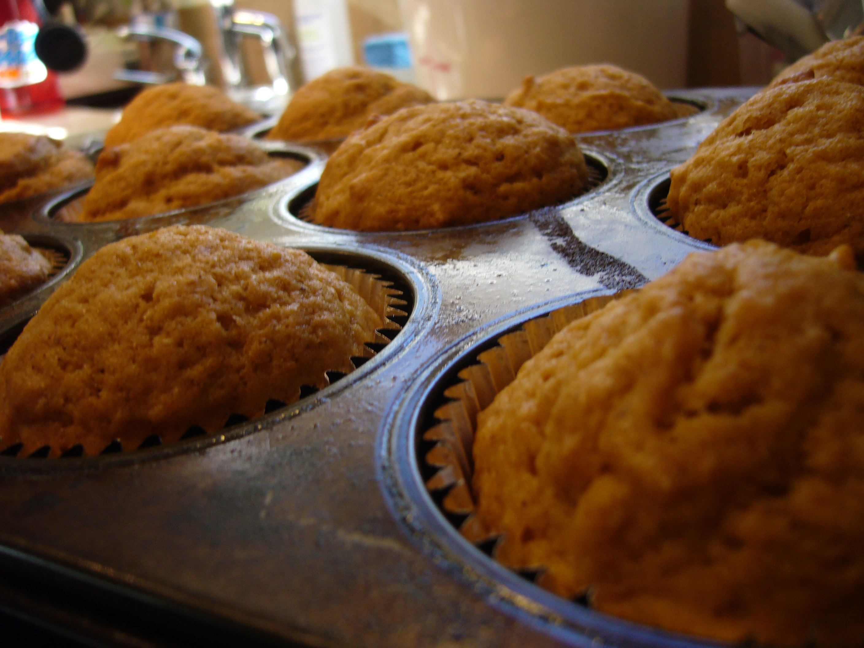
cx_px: 432
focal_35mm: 35
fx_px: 874
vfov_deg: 40.7
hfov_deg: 52.6
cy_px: 324
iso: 100
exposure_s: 1/25
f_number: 2.8
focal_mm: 5.8
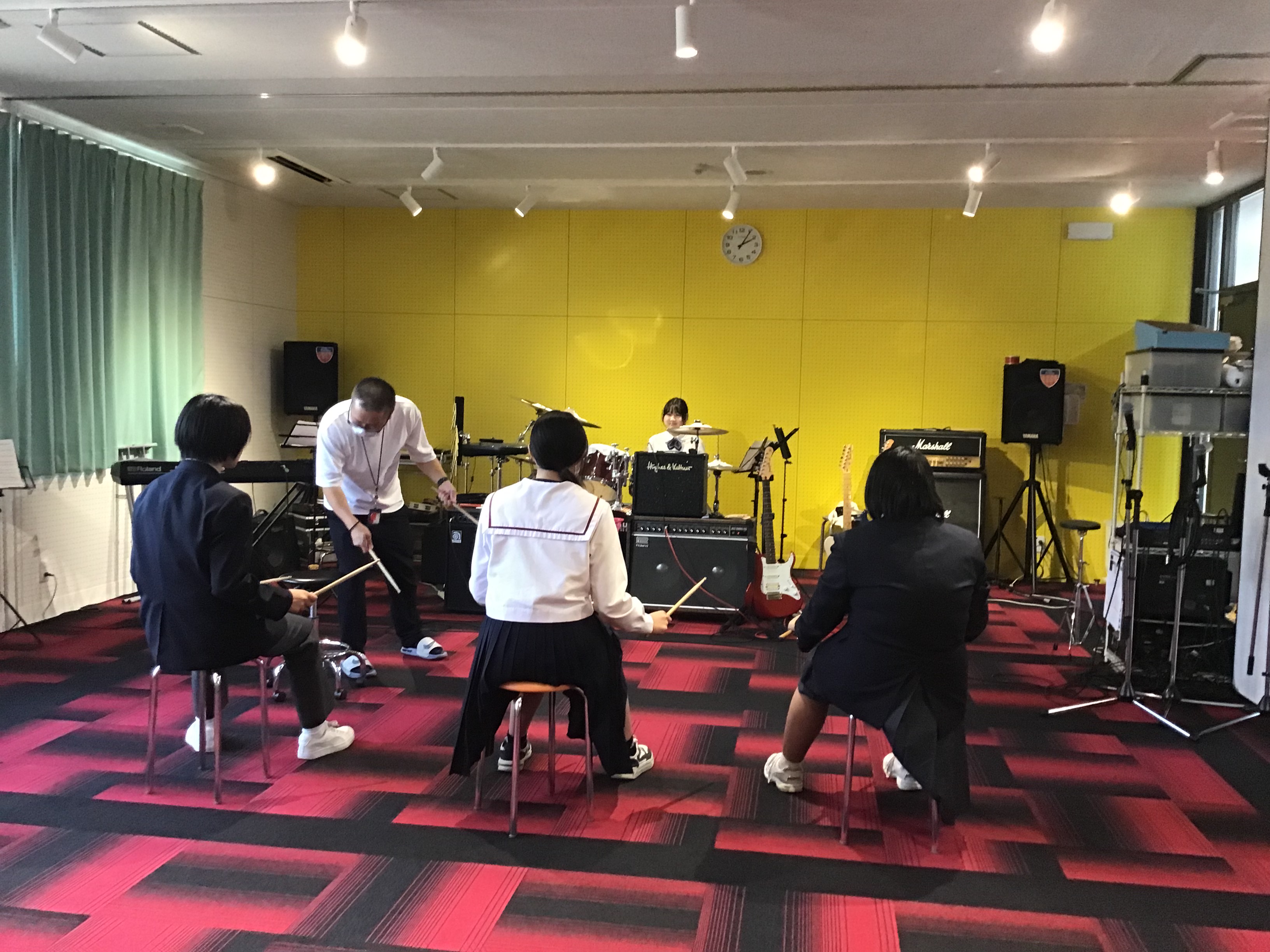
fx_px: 1137
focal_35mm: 31
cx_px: 635
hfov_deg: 58.4
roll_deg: -0.9
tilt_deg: -4.5
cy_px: 476
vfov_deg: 45.4
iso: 160
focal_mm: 3.3
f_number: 2.4
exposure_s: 1/30
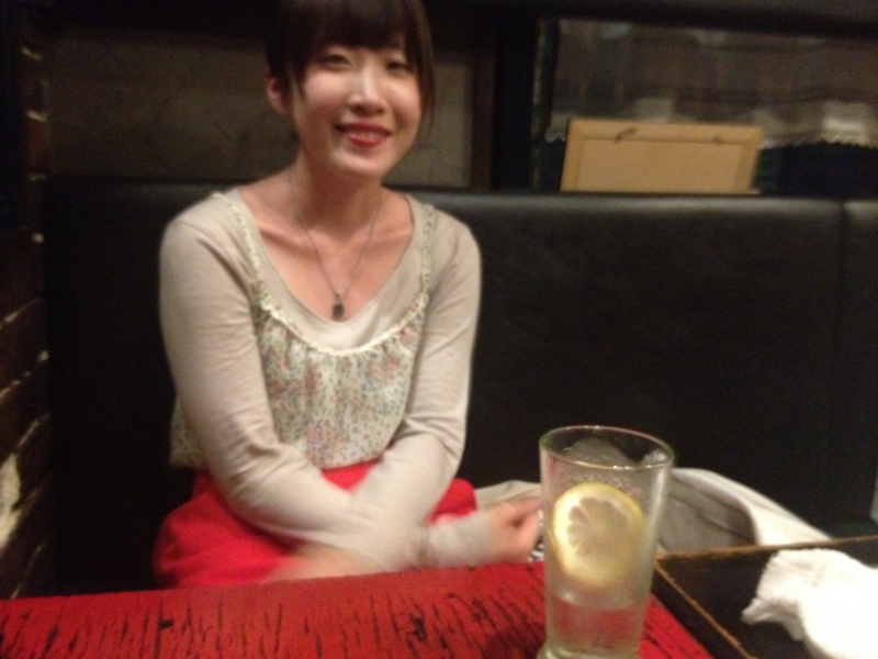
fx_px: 888
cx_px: 439
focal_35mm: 35
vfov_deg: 40.7
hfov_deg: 52.6
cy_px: 330
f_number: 2.4
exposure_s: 1/15
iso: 800
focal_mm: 4.28
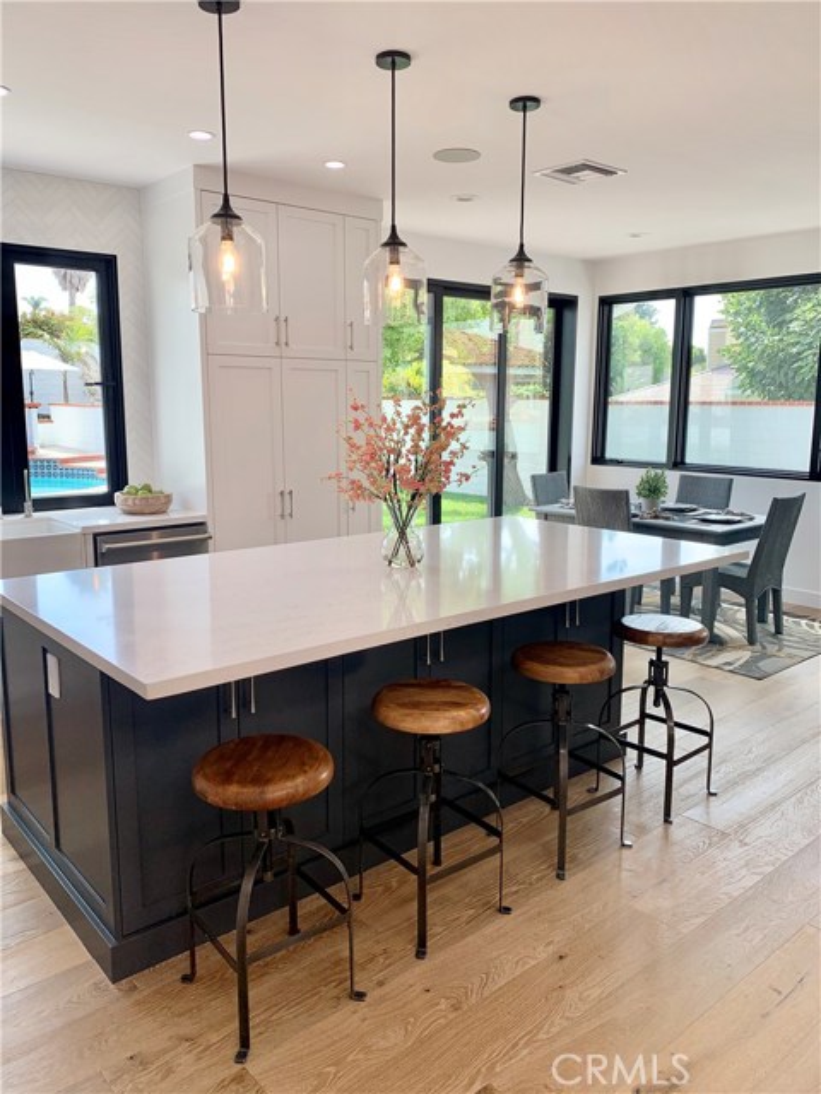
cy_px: 547
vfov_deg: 67.3
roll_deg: -0.3
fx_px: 822
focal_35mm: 26
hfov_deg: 53.1
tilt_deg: -7.8
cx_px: 410
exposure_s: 1/188
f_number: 1.8
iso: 25
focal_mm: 4.25
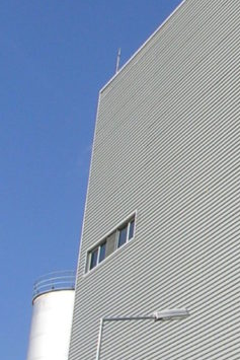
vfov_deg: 17.9
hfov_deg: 11.5
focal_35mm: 114
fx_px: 1139
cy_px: 194
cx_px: 356
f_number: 5.6
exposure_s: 1/424
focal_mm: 5.8
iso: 50
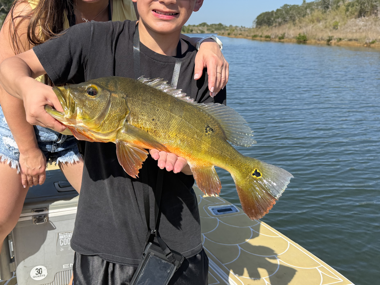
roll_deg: +0.0
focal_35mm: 37
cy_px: 88
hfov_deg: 49.9
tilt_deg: -8.1
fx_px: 406
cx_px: 155
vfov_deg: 38.1
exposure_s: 1/6711
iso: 100
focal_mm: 6.76
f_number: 1.78
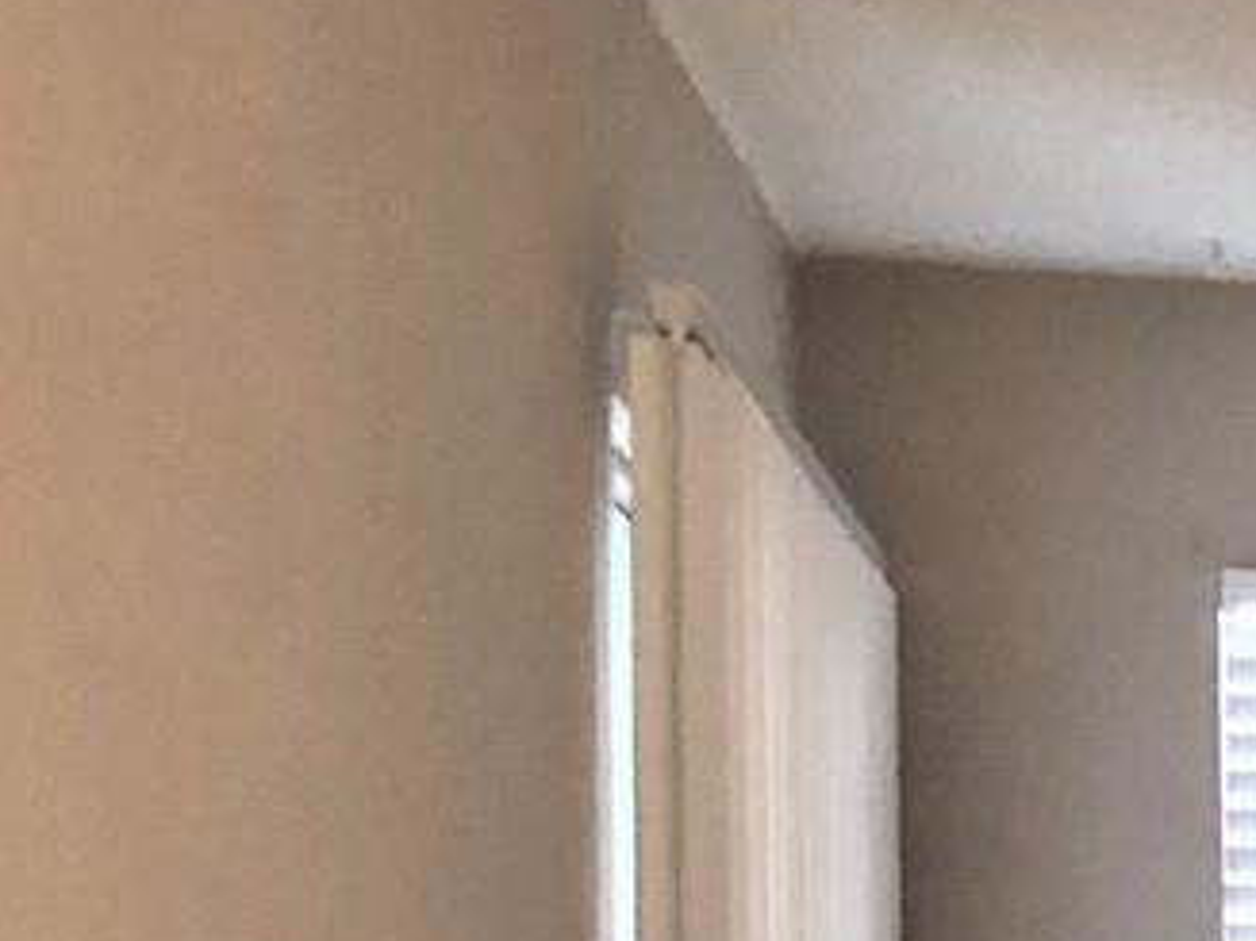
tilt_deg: -4.0
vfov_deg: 10.4
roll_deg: -0.1
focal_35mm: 137
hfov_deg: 12.1
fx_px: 4969
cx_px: 2823
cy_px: 1513
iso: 100
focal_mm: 3.99
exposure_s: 1/6
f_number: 1.8
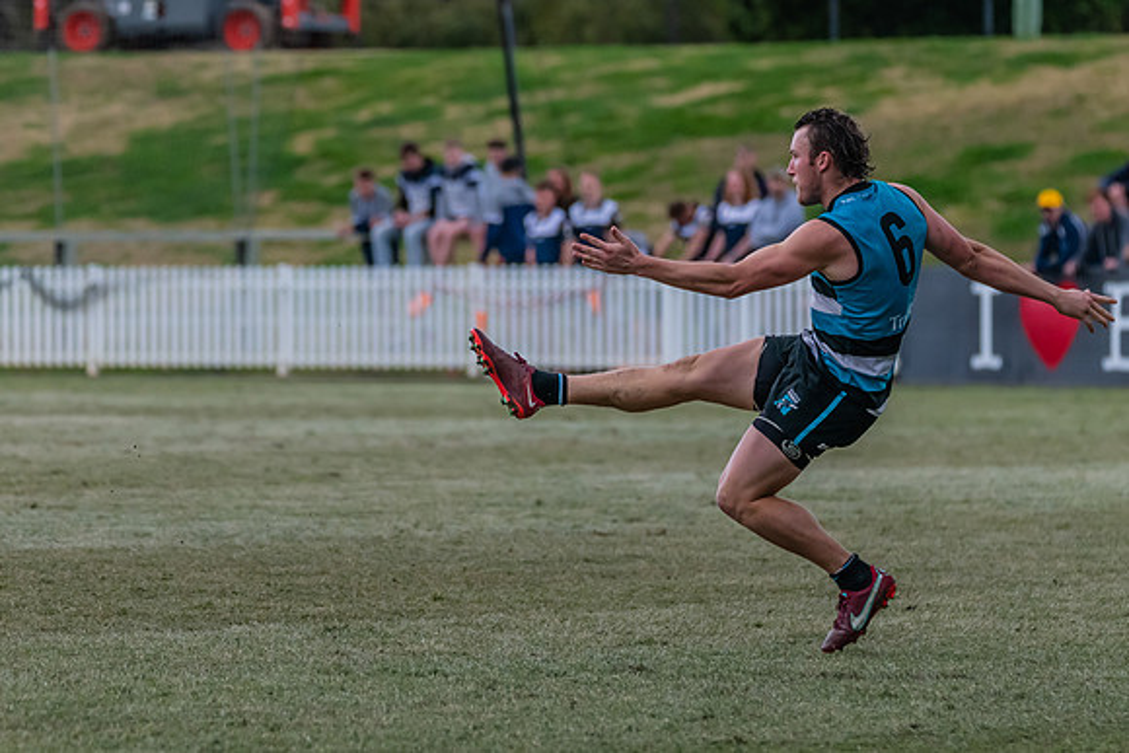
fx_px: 11442
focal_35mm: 365
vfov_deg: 3.8
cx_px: 565
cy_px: 341
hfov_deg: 5.6
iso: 2200
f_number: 5.6
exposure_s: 1/1600
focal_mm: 280
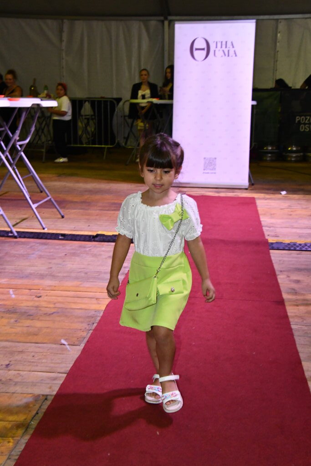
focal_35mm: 48
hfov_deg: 28.1
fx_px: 622
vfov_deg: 41.1
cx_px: 156
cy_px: 233
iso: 4000
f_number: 7.1
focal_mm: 32
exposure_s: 1/200
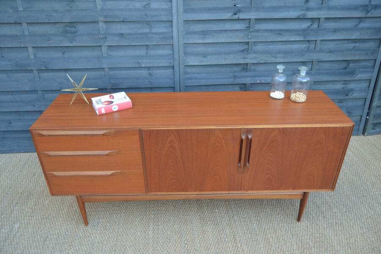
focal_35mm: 27
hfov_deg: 67.4
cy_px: 127
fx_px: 286
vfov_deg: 47.9
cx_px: 190
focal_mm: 18
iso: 400
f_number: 3.5
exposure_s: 1/125
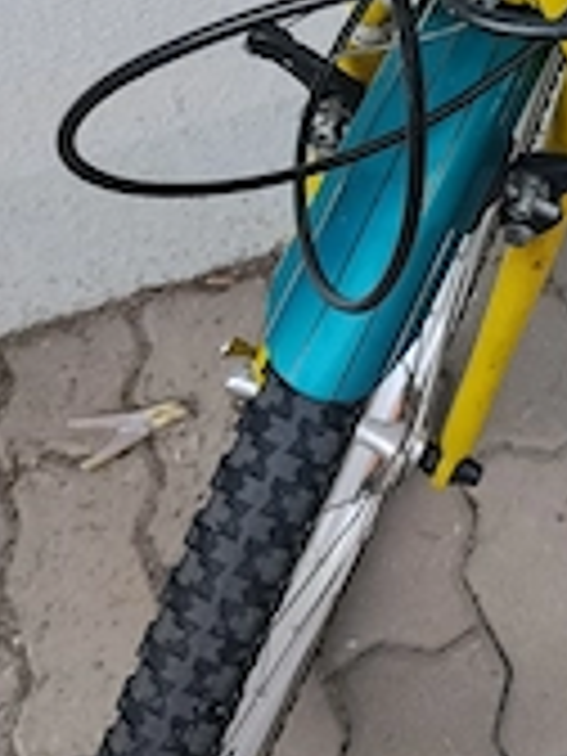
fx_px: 1507
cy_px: 32
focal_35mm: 69
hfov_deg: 20.1
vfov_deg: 26.9
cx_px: 662
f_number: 1.8
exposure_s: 1/100
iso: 125
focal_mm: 4.22
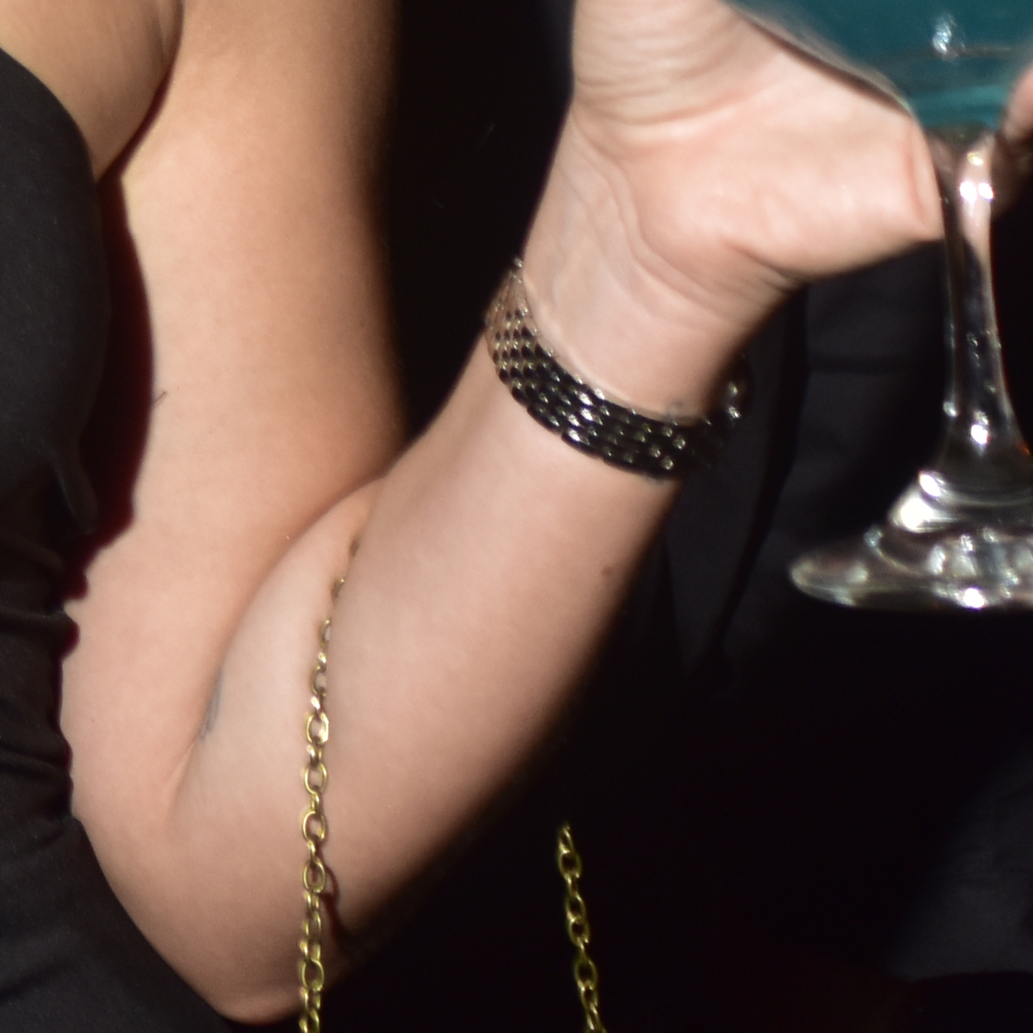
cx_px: -1484
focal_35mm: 180
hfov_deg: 8.8
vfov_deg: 9.6
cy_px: -159
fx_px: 6077
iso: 320
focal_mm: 36
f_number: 3.5
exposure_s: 1/160
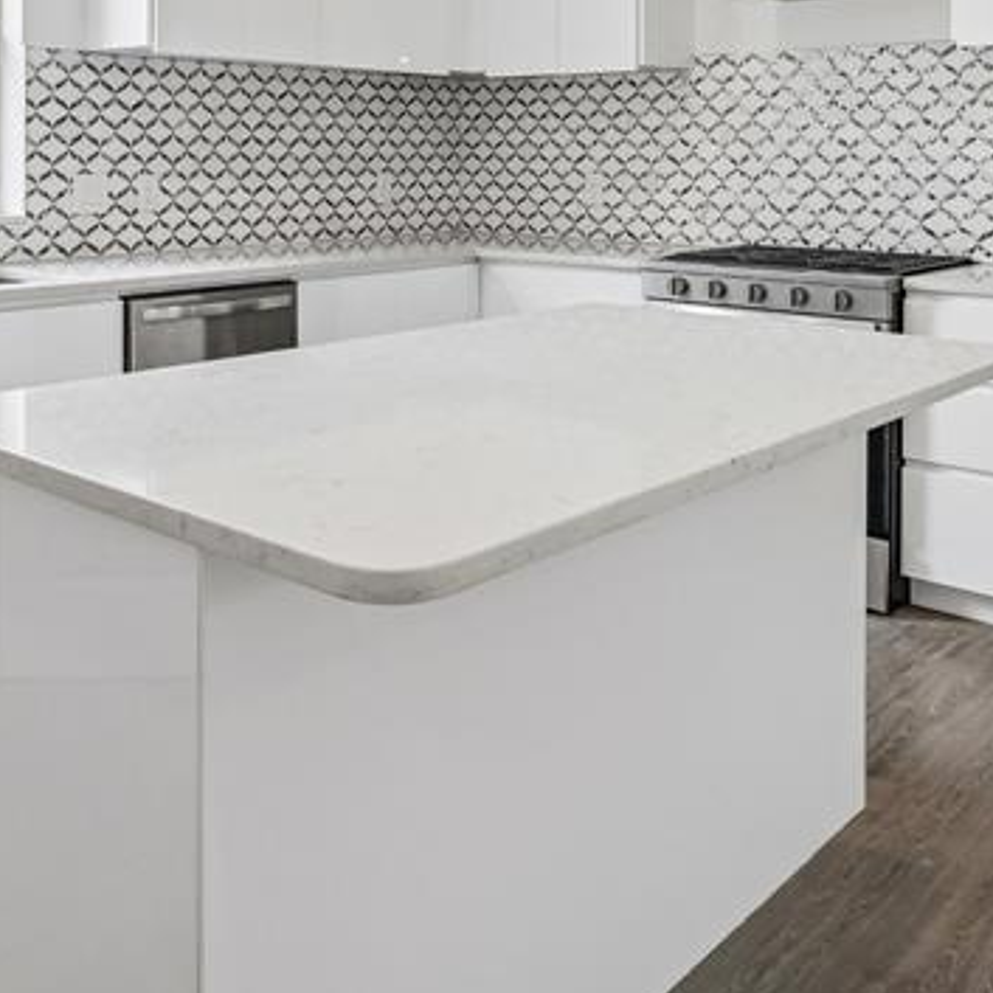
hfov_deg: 44.7
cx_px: 394
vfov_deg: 42.5
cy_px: 169
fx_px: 1201
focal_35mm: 37
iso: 400
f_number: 8
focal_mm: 15
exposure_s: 1/100
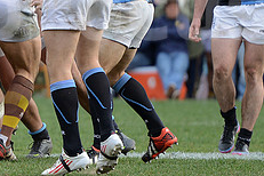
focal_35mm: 489
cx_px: -21
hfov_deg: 4.2
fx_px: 3586
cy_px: 2
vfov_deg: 2.8
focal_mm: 195
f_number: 2.8
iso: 320
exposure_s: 1/500
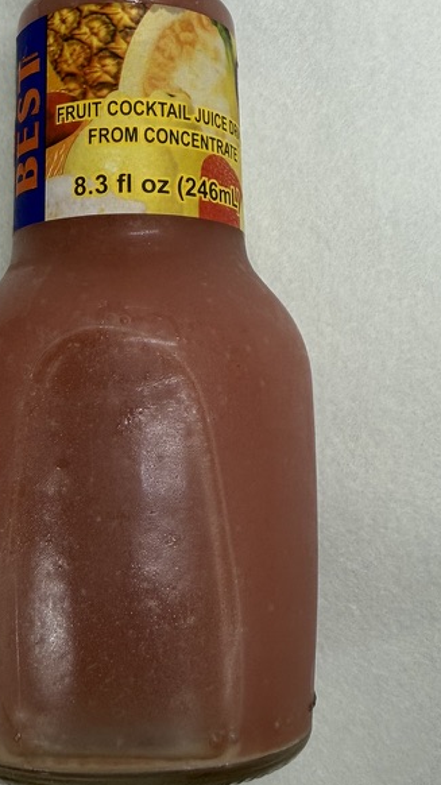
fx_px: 957
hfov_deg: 25.9
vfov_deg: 43.9
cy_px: 254
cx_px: 174
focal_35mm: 46
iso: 80
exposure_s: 1/120
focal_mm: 2.22
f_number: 2.2
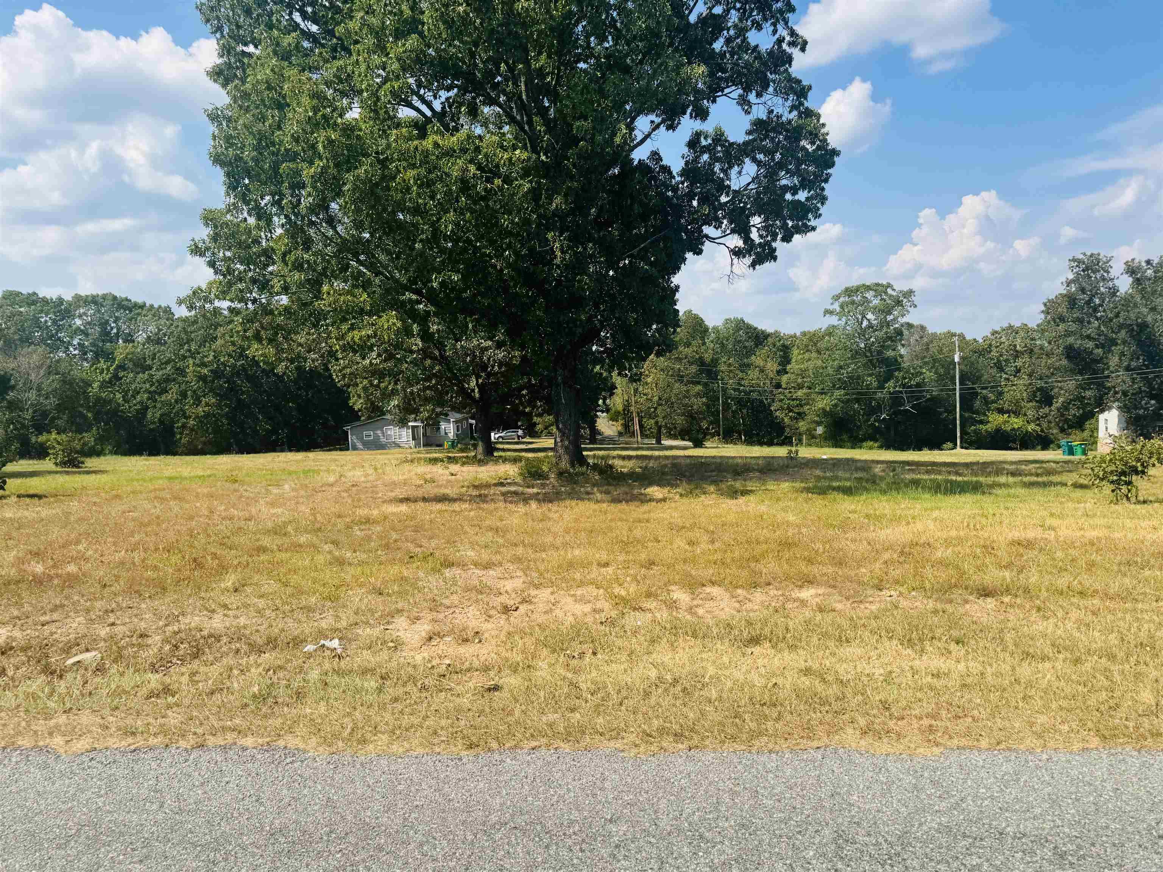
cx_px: 582
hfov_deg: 71.6
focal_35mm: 24
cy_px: 436
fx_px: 806
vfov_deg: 56.8
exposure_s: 1/4049
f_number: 1.78
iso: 80
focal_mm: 6.76
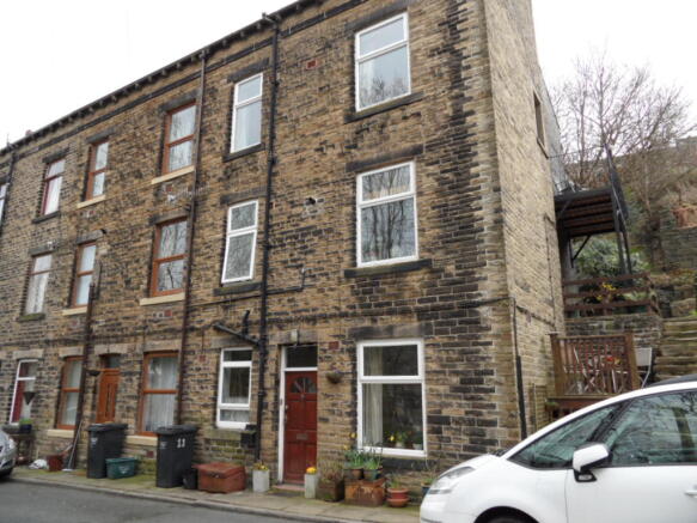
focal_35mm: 24
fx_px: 483
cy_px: 262
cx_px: 348
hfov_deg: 71.6
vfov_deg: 56.8
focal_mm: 3.9
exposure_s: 1/250
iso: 80
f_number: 3.2
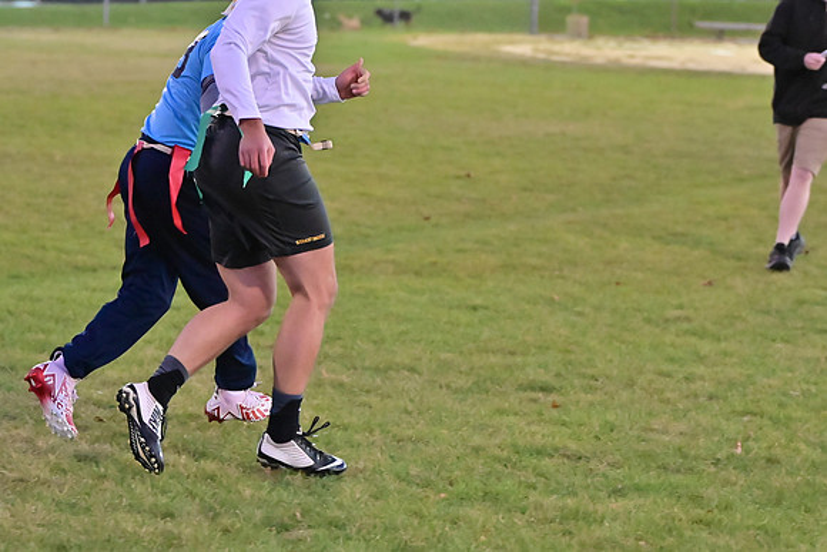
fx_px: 3607
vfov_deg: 8.7
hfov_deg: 13.1
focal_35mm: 157
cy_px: 276
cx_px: 414
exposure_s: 1/500
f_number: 4
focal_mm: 105
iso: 6400
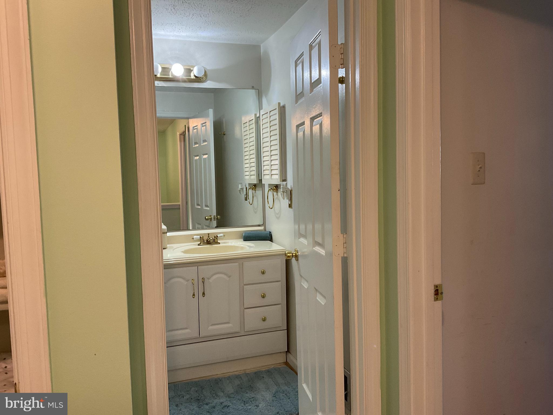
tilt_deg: -3.7
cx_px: 276
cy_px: 208
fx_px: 463
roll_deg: +1.8
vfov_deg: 48.2
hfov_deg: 61.7
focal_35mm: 29
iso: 100
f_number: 1.8
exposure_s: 1/60
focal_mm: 3
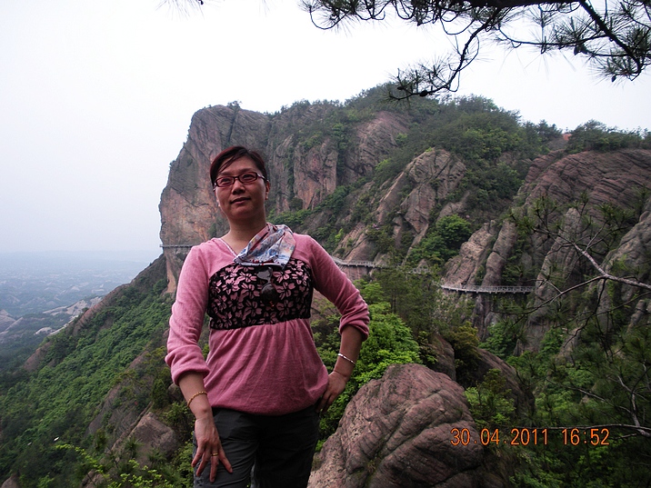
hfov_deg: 51.4
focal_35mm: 36
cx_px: 326
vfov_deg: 39.7
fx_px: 677
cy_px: 244
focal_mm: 6.3
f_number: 3.5
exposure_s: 1/69.5
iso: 64
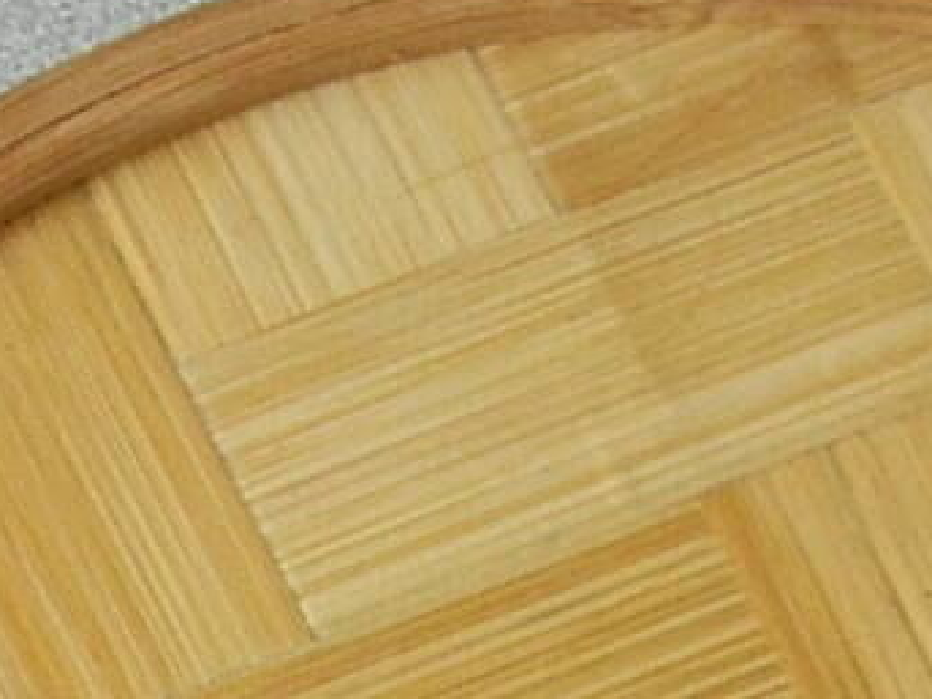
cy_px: 1364
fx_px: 5491
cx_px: -82
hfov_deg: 9.6
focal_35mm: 204
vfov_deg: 7.0
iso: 50
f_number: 2.8
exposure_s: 1/7.2
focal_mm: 5.8
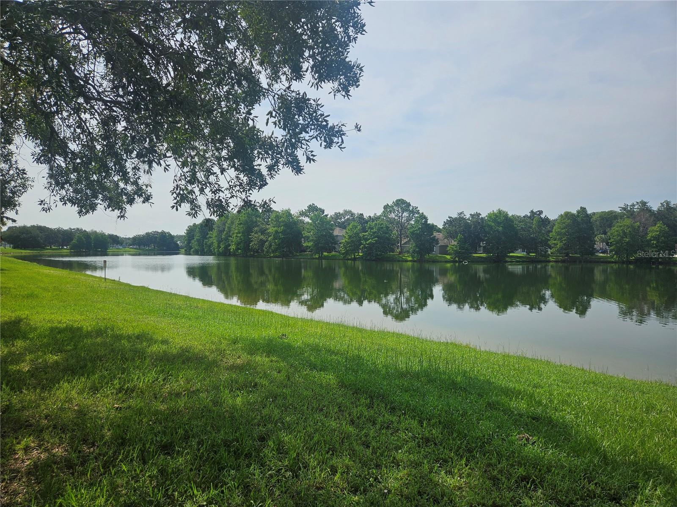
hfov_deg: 73.9
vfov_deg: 58.9
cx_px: 338
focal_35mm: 23
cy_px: 254
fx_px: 450
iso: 25
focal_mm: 5.4
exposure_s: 1/2913
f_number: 1.8
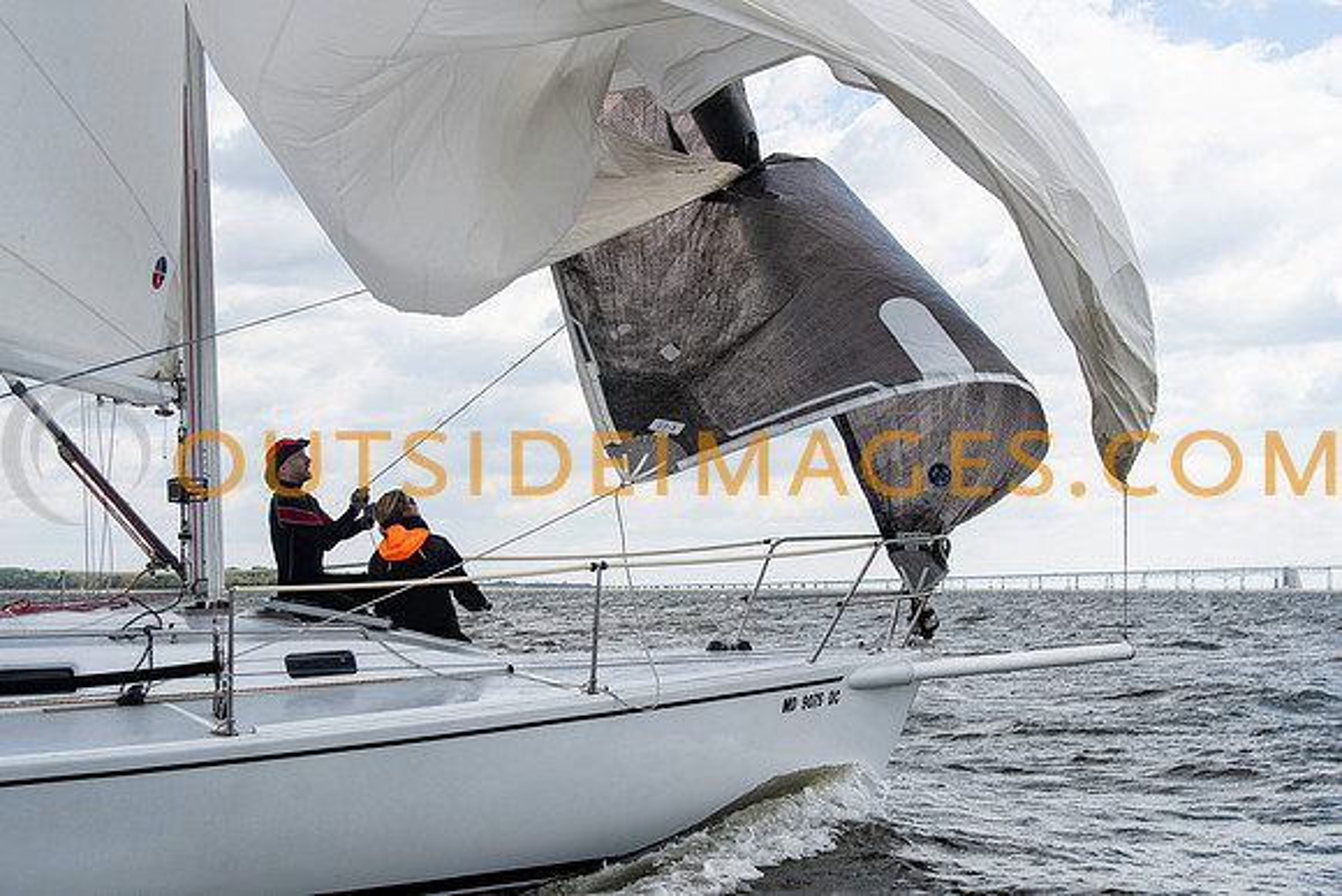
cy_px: 448
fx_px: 2240
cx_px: 671
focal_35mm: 60
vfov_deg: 22.6
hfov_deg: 33.3
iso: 400
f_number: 5
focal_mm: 38
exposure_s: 1/2000
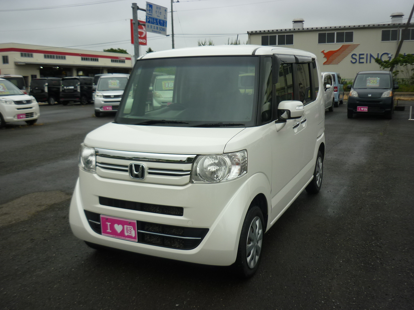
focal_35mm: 34
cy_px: 155
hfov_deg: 53.9
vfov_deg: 41.8
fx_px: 407
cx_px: 202
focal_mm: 5.5
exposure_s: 1/640
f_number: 2.8
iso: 80
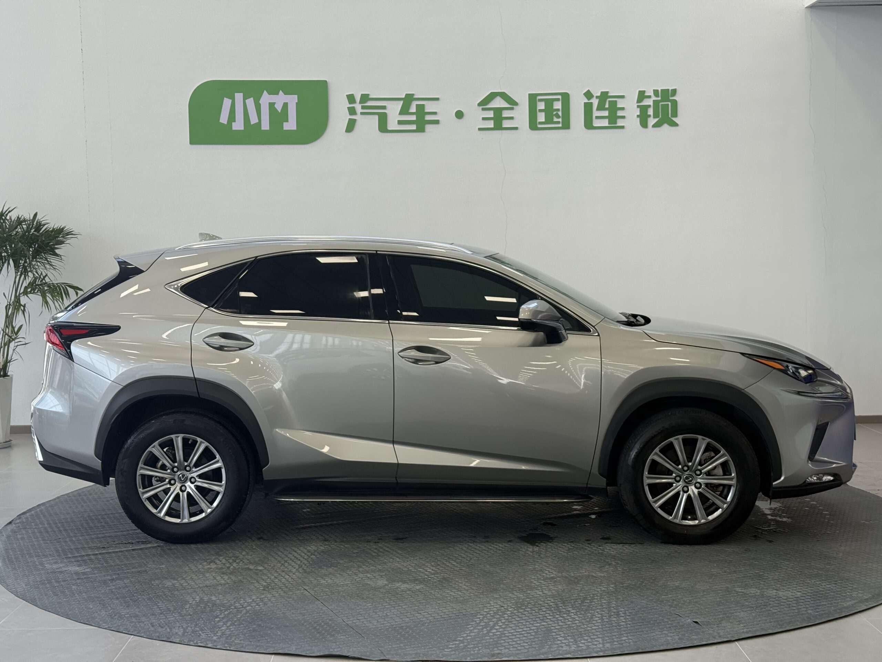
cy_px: 331
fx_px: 1223
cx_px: 441
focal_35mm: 48
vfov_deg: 30.3
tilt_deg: -4.4
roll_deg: +0.3
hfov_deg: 39.7
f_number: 1.78
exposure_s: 1/243
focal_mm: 6.76
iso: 100
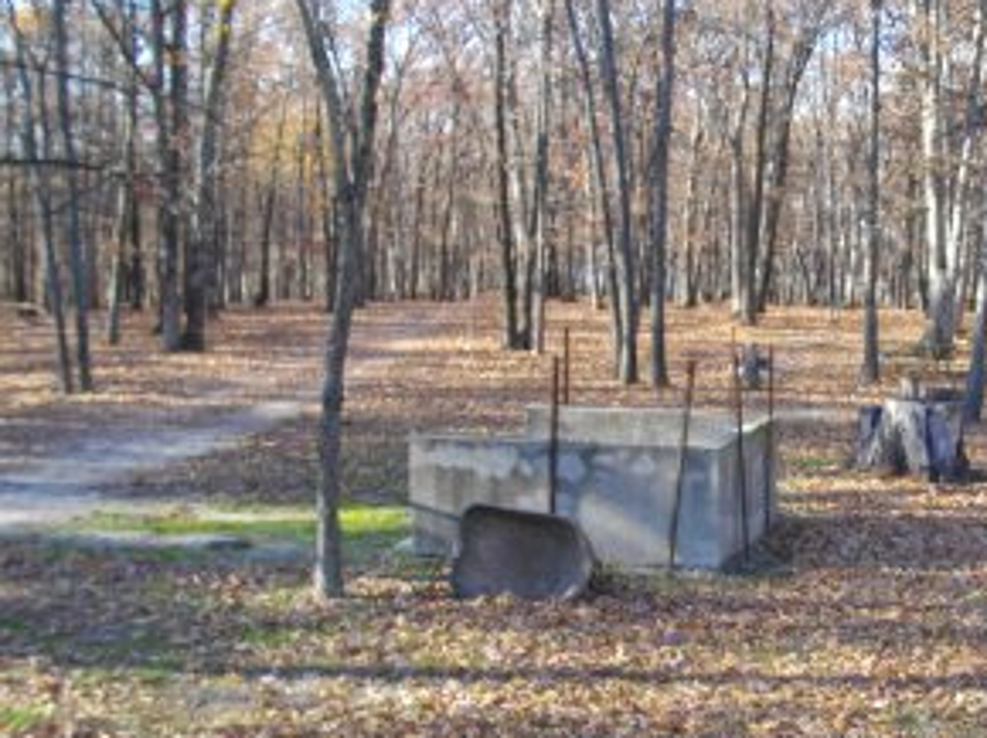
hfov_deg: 35.8
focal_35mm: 53
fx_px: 1510
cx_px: 677
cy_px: 418
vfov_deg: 27.5
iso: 100
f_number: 2.9
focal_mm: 5.7
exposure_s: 1/160
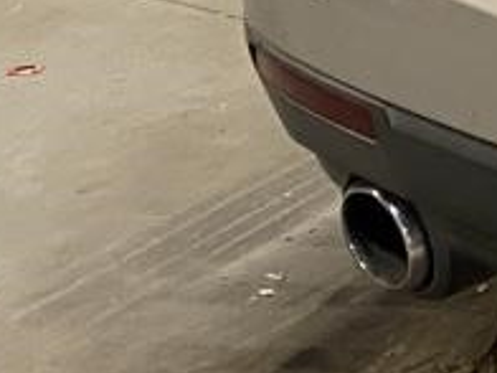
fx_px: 2441
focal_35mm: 170
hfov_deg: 9.8
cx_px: 1303
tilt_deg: -14.3
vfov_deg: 8.3
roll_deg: -2.1
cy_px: -378
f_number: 1.8
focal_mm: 4.25
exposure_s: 1/60
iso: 320
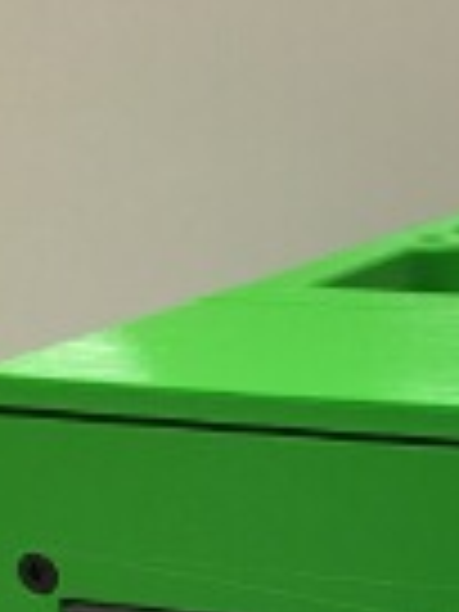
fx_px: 1503
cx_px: 454
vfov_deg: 21.0
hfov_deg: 17.0
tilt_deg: -24.8
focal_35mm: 85
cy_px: 783
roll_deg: +0.6
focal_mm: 4.15
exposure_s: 1/33
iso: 200
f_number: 2.2
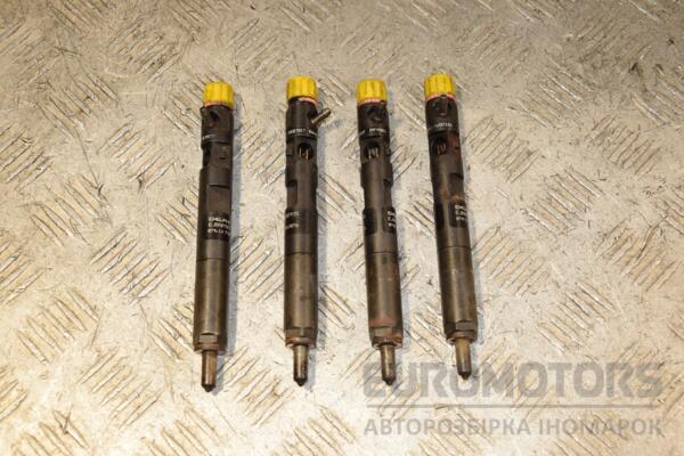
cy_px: 228
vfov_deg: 25.8
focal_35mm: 52
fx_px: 997
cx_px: 342
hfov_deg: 37.9
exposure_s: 1/200
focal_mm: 35
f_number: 7.1
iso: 800
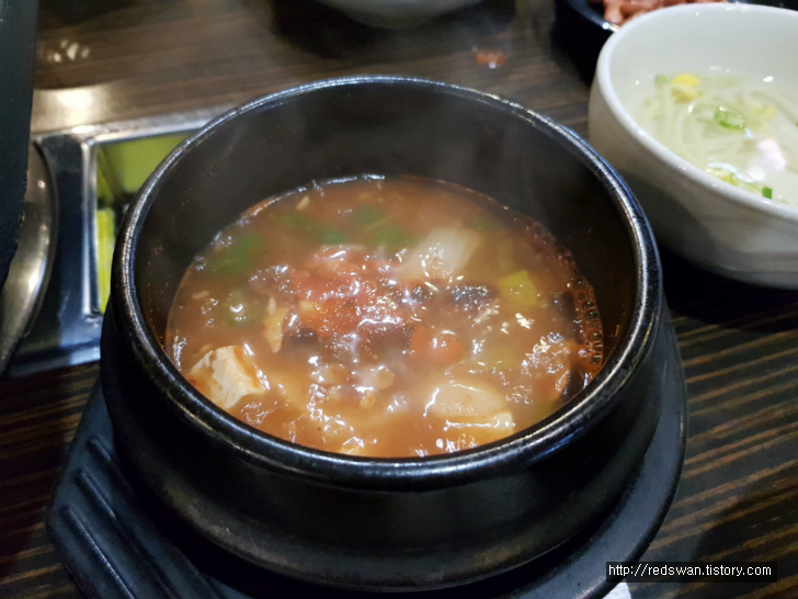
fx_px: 599
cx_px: 399
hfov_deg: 67.3
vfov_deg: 53.1
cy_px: 300
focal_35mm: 26
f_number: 1.7
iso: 640
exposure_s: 1/40
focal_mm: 4.2
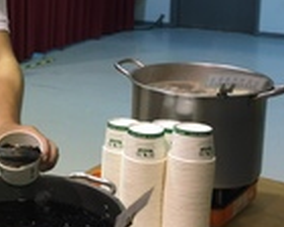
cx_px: -61
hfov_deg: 21.8
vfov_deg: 18.9
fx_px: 681
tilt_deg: -12.9
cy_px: 69
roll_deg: +2.0
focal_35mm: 81
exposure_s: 1/15
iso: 32
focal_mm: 4.15
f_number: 2.2
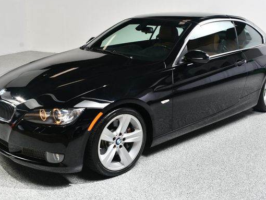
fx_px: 315
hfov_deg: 45.7
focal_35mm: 41
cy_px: 95
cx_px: 137
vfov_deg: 35.2
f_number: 9
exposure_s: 1/160
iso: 100
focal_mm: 23
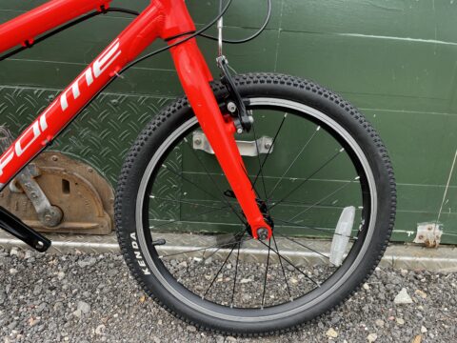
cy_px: 172
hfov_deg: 67.3
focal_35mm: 26
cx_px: 228
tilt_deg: -19.4
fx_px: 343
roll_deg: -2.3
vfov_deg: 53.1
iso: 50
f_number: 1.6
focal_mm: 5.1
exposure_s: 1/457
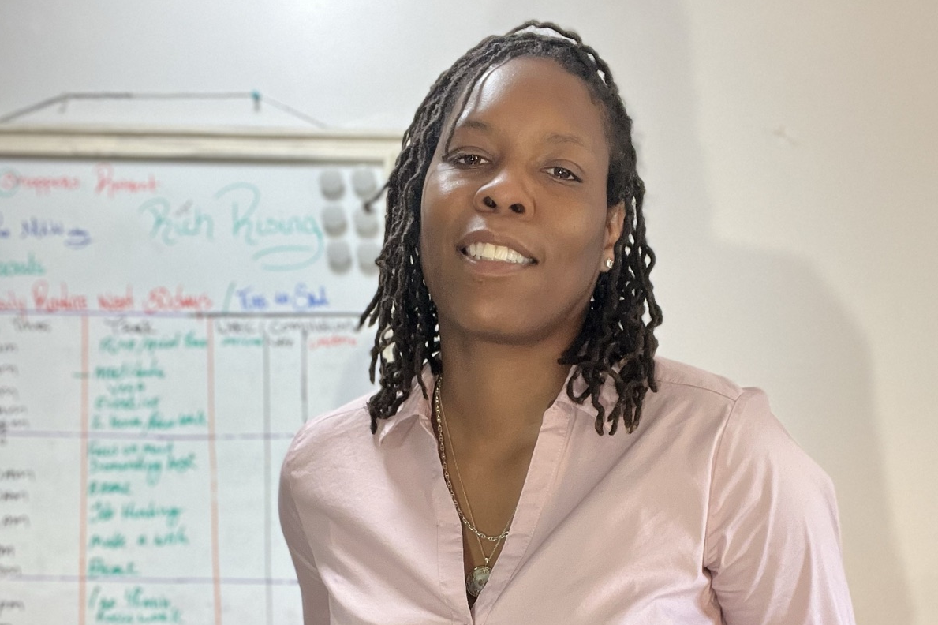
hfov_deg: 46.4
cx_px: 470
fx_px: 1094
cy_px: 547
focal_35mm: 42
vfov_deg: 30.6
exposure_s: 1/40
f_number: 2.2
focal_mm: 2.71
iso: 250
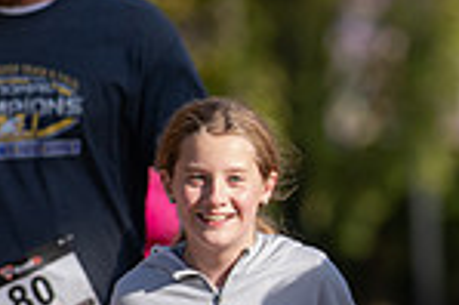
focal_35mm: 1171
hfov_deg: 1.8
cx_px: 644
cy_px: 239
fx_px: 14914
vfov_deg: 1.2
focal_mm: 300
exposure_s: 1/640
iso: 200
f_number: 5
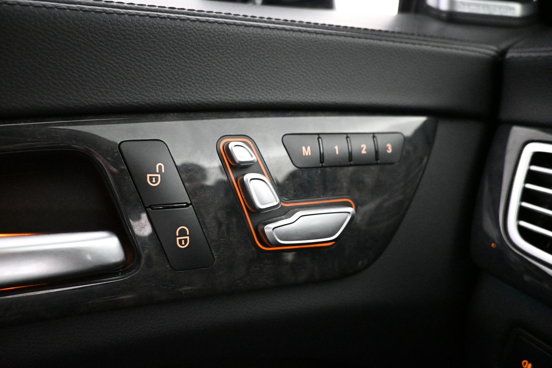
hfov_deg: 73.7
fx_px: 368
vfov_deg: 53.1
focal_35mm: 24
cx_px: 276
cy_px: 184
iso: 9000
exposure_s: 1/60
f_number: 3.5
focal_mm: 16
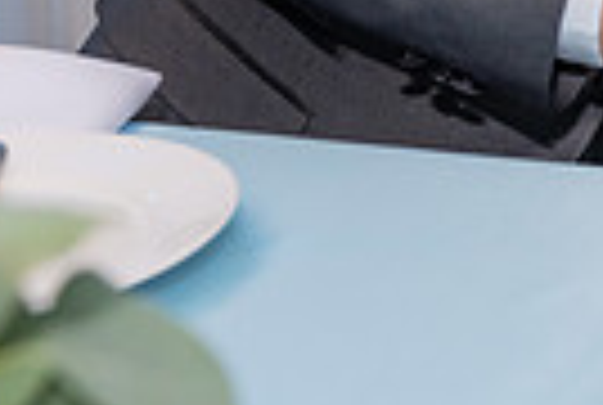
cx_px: 878
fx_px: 2249
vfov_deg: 9.6
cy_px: -416
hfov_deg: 14.4
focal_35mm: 134
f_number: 4.5
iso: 1000
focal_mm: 31
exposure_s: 1/200
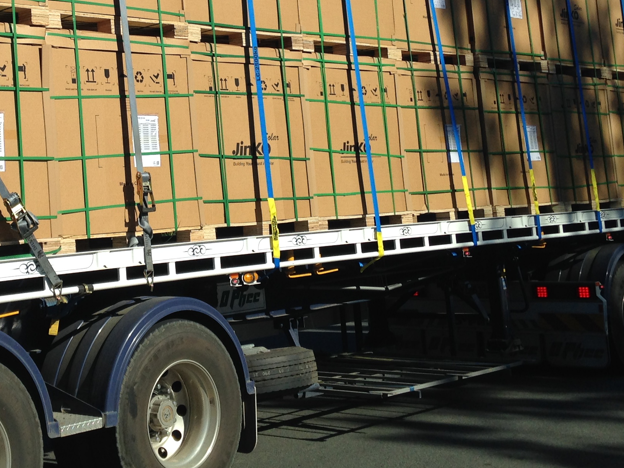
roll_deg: +0.9
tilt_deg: +8.3
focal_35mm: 66
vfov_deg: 21.9
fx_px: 1190
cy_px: 69
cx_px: 145
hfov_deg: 28.9
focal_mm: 4.12
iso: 50
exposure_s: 1/2262
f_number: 2.4
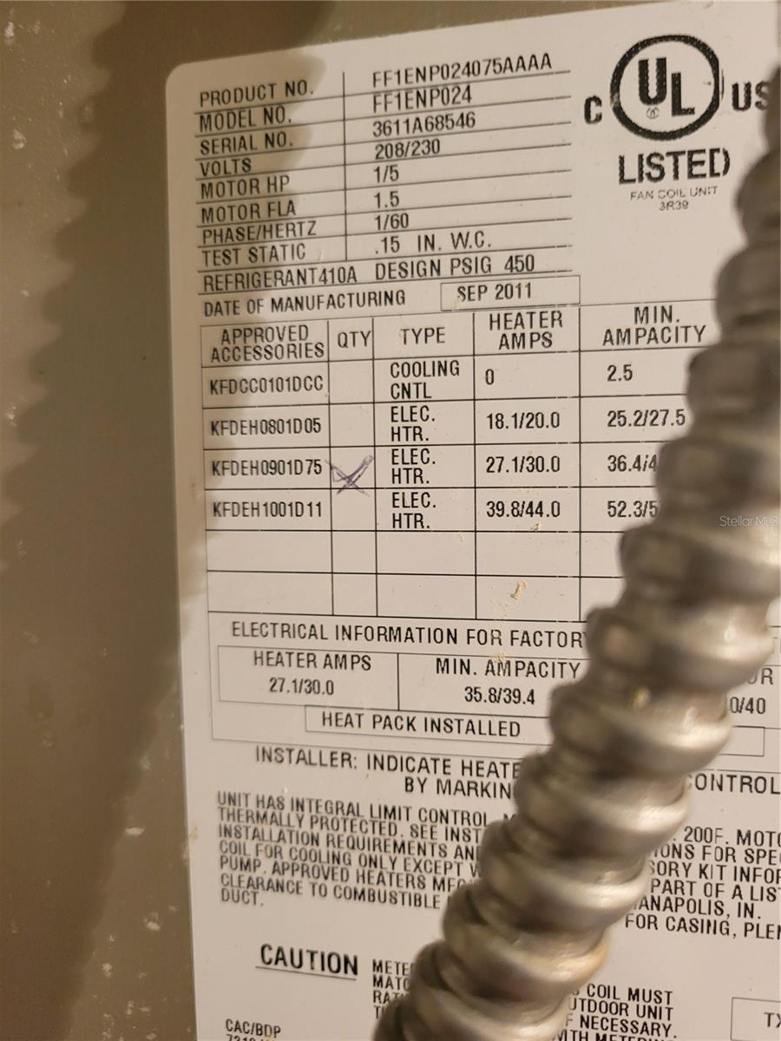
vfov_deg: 67.3
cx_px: 390
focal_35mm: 26
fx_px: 782
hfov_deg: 53.1
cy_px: 520
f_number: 1.8
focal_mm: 5.4
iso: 320
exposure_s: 1/40
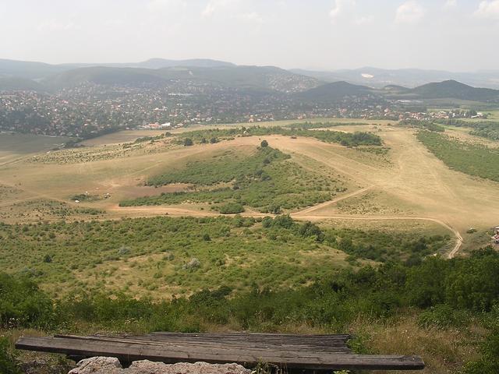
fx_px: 548
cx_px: 250
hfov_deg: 49.0
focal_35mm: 38
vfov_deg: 37.7
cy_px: 187
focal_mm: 5.8
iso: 100
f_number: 5.6
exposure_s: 1/234
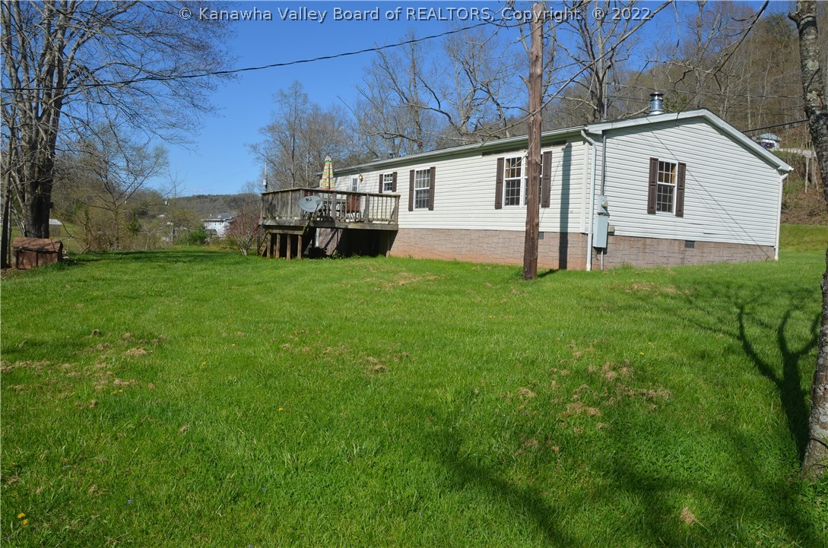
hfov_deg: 67.5
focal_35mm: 27
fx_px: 620
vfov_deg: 47.7
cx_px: 414
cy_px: 274
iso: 100
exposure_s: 1/320
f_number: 9
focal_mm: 18
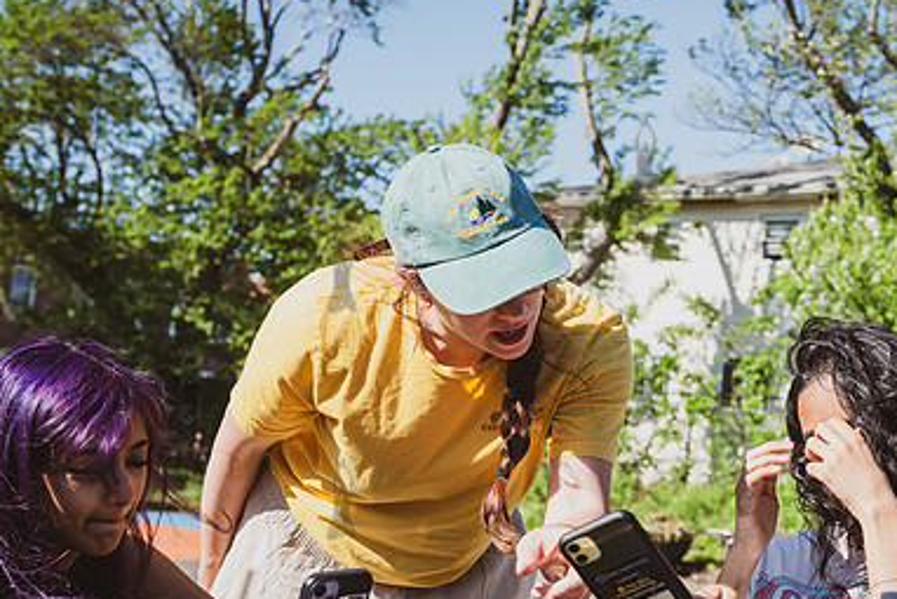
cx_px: 679
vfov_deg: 21.5
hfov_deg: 31.3
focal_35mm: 63
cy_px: 386
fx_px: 1570
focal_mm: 38
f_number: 4
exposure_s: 1/1000
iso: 200
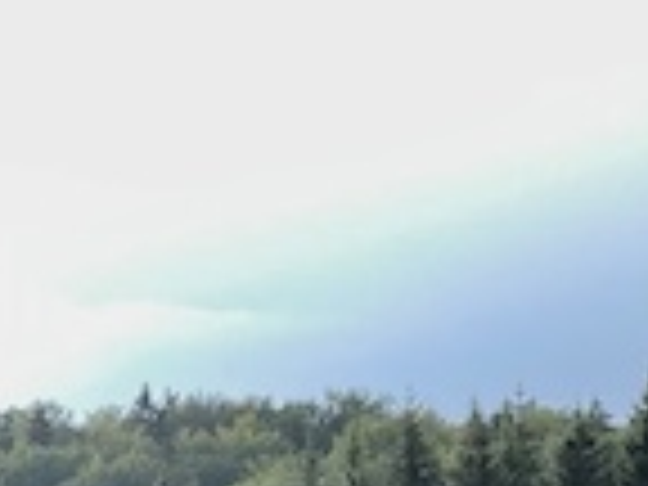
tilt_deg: -3.6
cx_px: -104
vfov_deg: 9.1
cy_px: 1224
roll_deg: +1.5
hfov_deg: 13.4
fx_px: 2696
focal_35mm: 144
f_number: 1.6
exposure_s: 1/734
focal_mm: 4.2
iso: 32
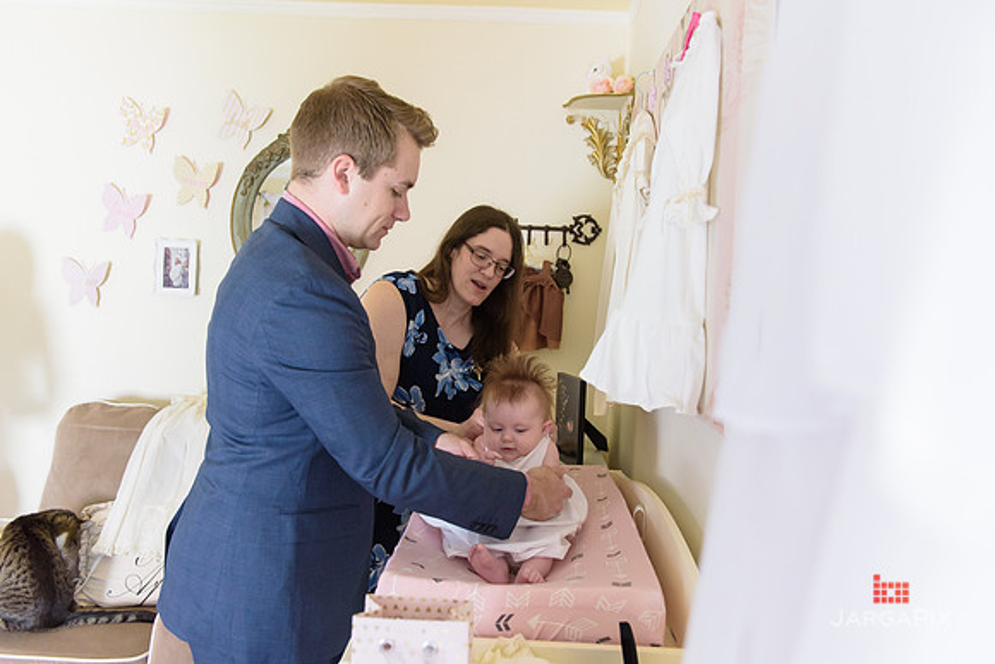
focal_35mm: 28
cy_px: 332
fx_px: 774
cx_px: 498
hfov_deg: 65.5
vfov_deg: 46.4
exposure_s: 1/125
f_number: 3.2
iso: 1600
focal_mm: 28
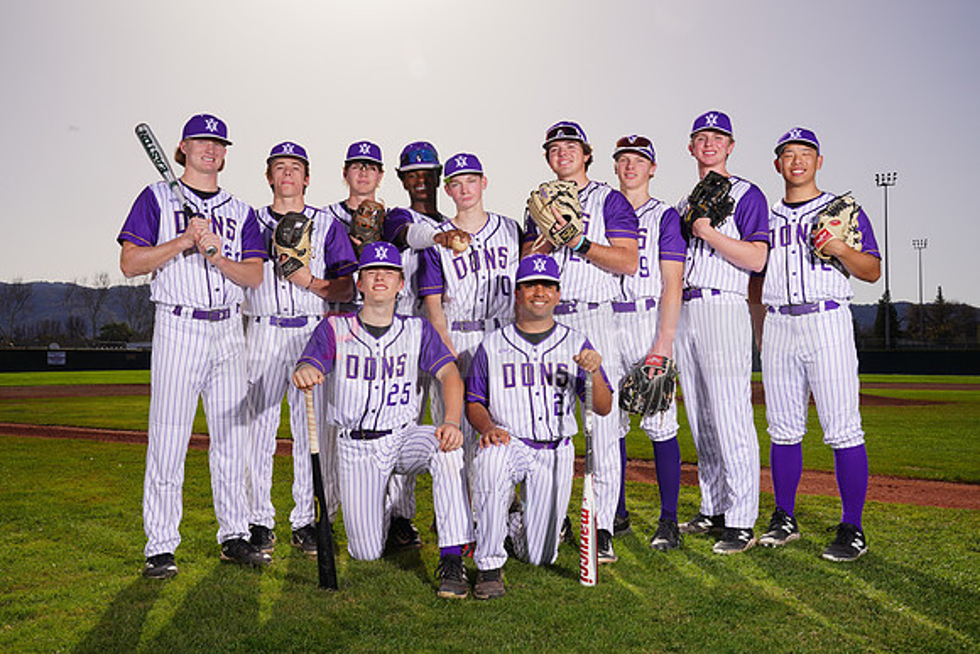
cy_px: 327
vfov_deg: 36.9
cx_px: 490
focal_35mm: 36
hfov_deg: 53.1
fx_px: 980
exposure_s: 1/250
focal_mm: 36
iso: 100
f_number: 14
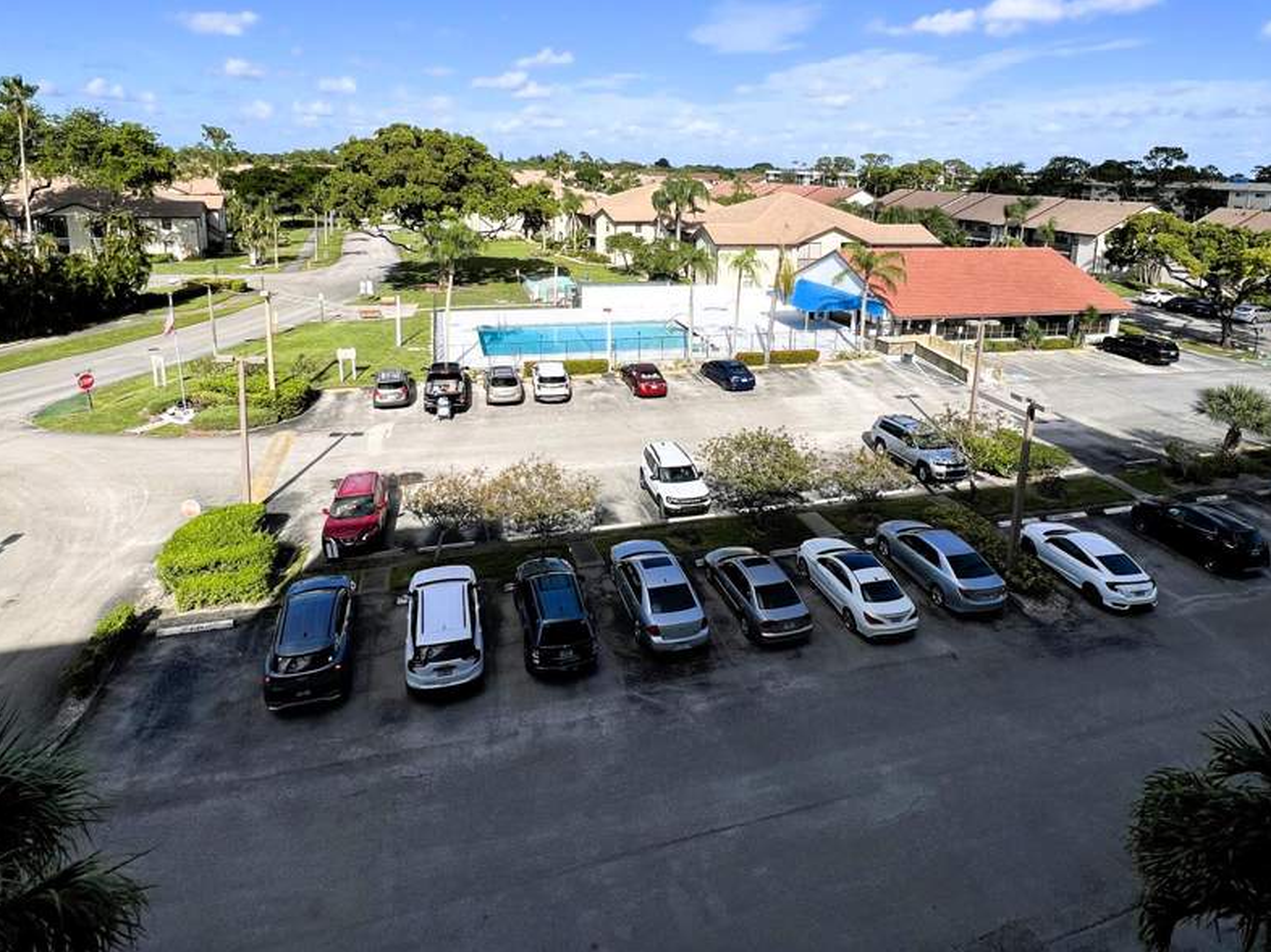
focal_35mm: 19
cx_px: 640
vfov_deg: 66.1
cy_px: 291
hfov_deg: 84.7
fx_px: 697
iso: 32
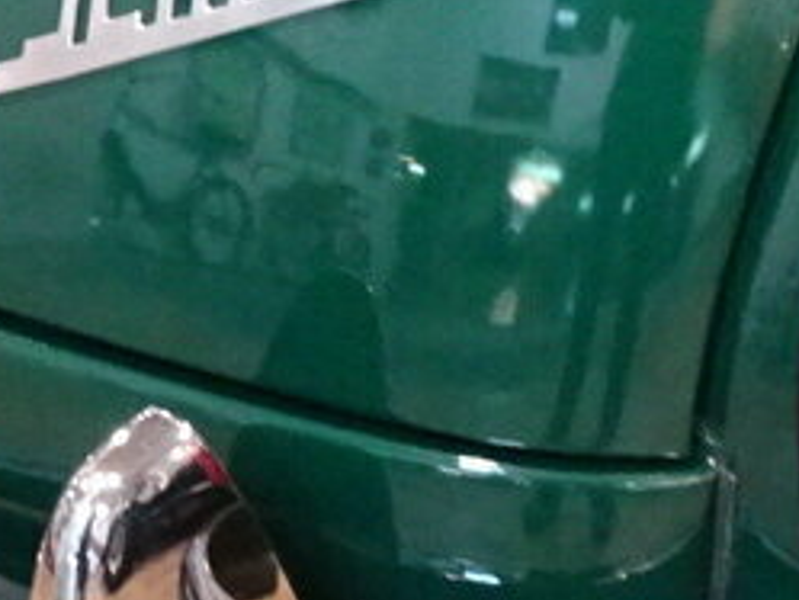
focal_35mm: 164
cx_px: 186
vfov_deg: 8.8
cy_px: -343
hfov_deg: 12.0
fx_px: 3787
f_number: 4
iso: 800
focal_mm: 5.79
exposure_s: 1/15
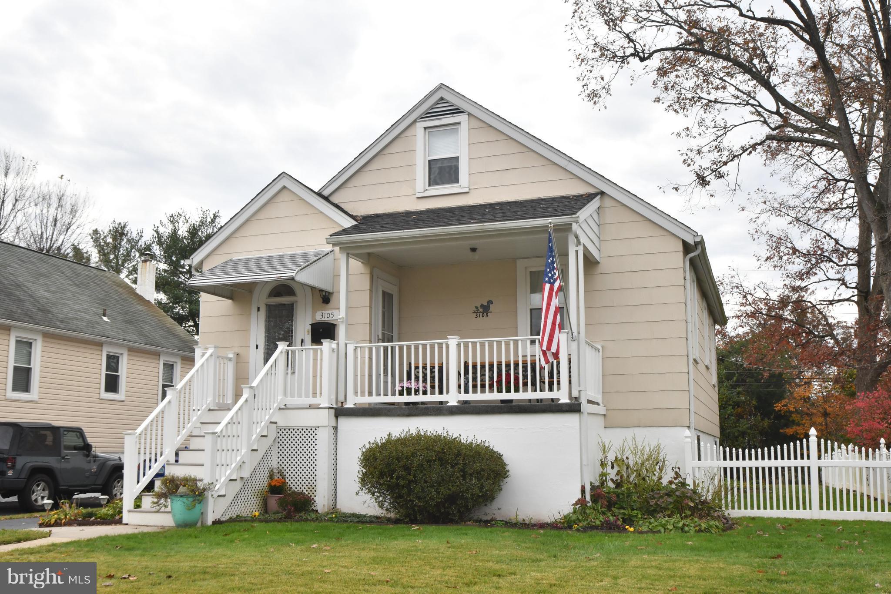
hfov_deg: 53.1
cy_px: 297
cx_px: 446
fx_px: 891
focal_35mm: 36
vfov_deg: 36.9
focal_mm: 24
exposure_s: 1/160
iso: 400
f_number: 14
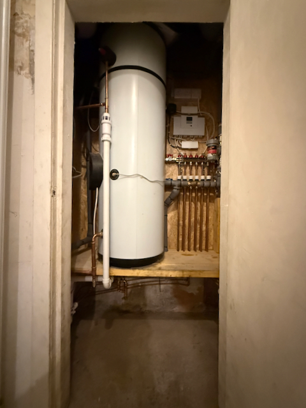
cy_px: 204
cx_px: 153
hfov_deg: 85.7
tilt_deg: +2.0
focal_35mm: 14
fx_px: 165
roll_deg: +1.5
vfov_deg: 102.1
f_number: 2.2
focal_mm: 2.22
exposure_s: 1/50
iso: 1250
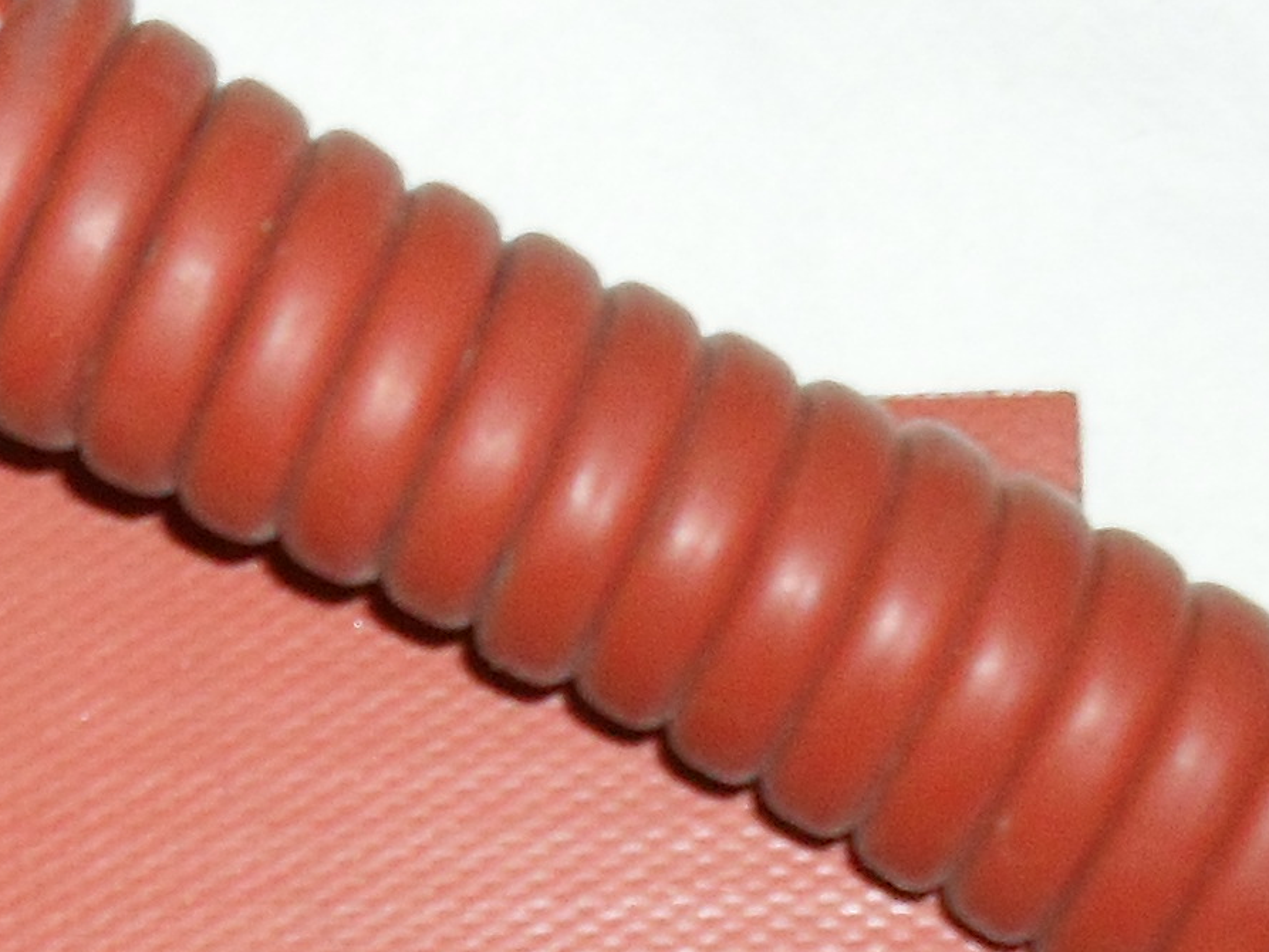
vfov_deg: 10.0
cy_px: 1520
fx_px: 5243
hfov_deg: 13.4
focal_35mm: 143
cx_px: -283
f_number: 3.2
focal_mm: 6.3
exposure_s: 1/45
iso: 200
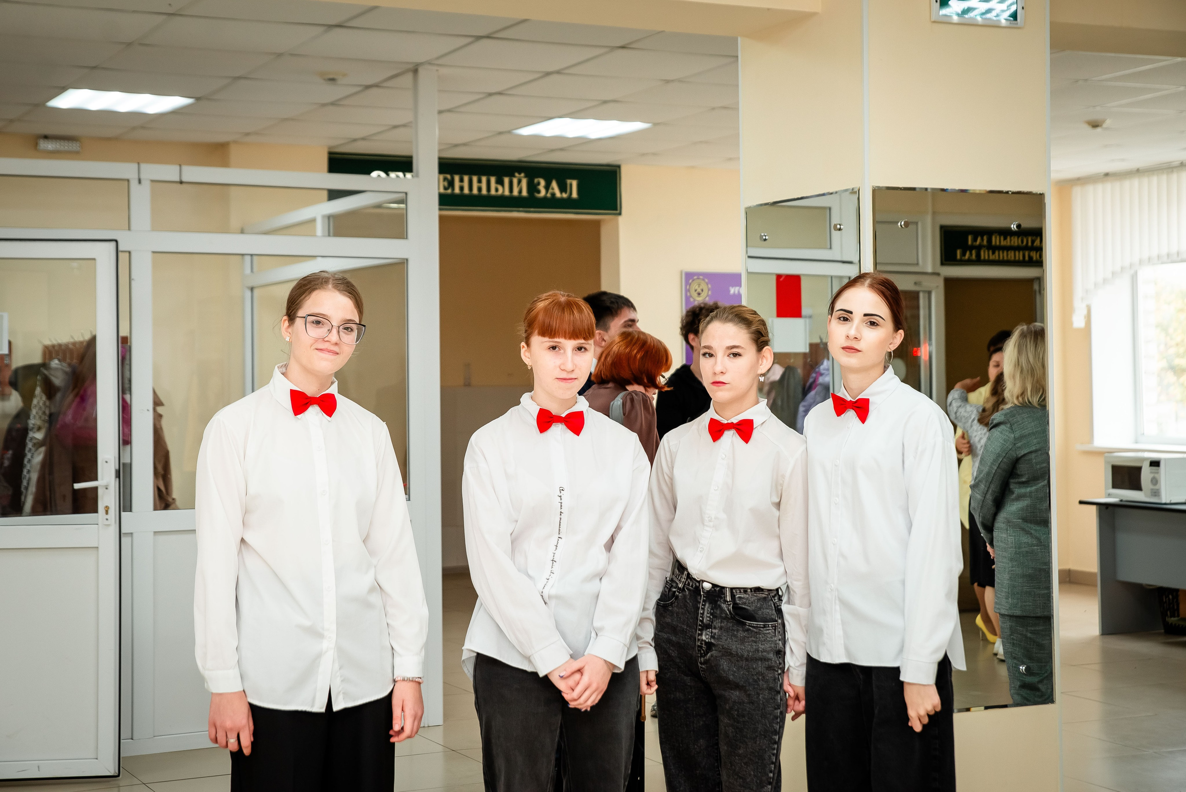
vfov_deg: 22.9
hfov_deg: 33.7
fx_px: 1955
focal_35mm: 59
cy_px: 365
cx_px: 569
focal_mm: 55
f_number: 3.5
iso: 640
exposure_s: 1/125
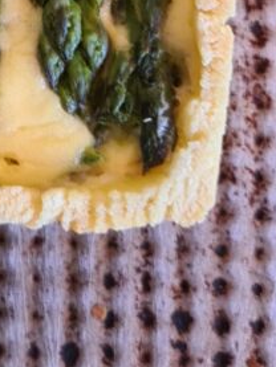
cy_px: -139
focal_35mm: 96
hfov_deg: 14.7
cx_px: -85
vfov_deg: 18.6
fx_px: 1020
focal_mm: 5.4
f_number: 1.8
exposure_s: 1/100
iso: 80
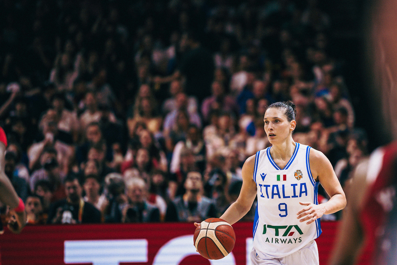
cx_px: 198
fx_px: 2205
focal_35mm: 200
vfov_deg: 6.9
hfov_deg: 10.3
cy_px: 132
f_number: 2.8
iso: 2000
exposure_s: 1/1600
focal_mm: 200
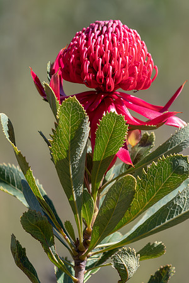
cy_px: 142
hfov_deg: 3.1
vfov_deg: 4.6
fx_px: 3543
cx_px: 94
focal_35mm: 450
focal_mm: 300
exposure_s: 1/400
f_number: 5.6
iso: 200
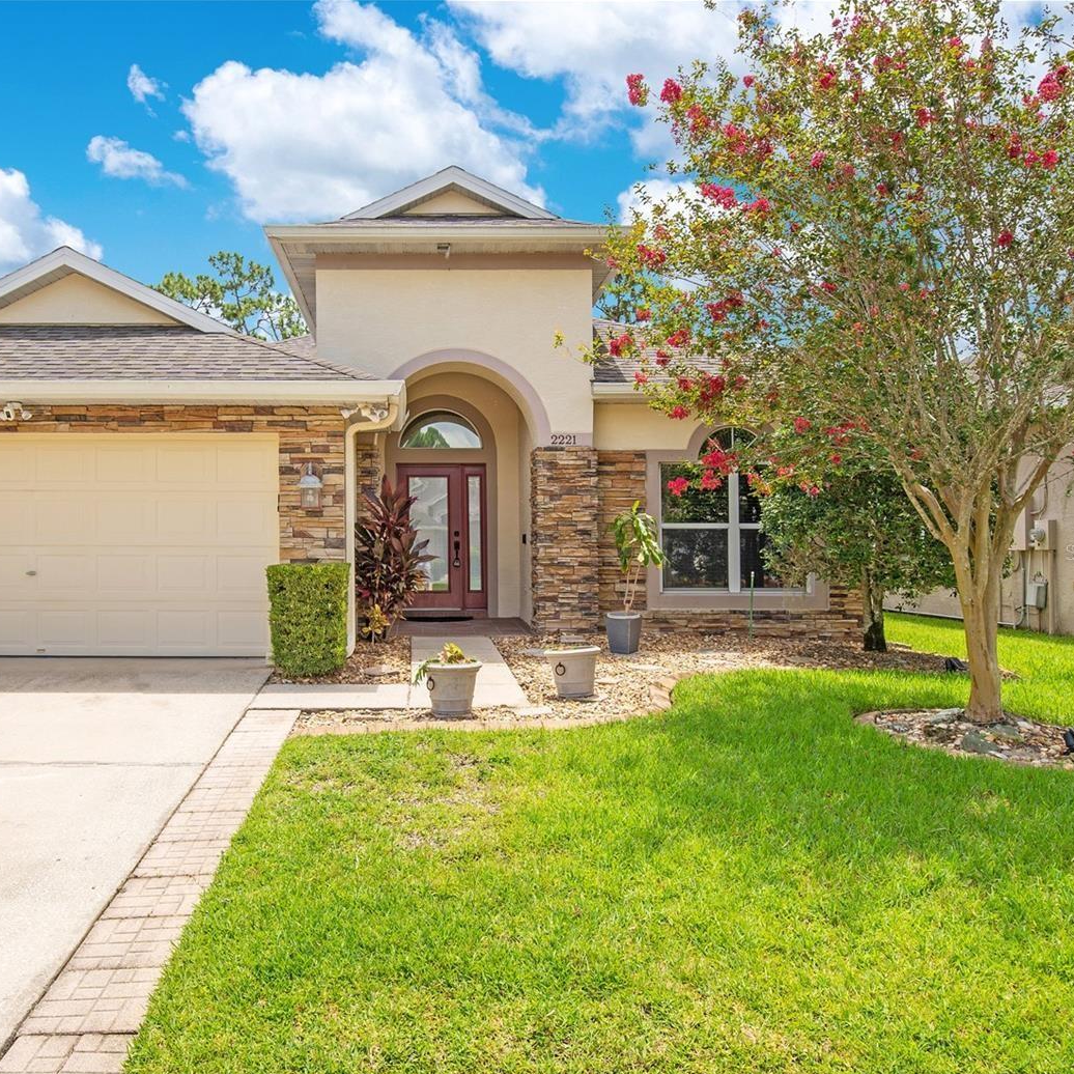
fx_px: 737
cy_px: 552
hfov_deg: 69.5
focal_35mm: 21
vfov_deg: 72.1
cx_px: 334
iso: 100
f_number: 9
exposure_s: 1/125
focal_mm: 16
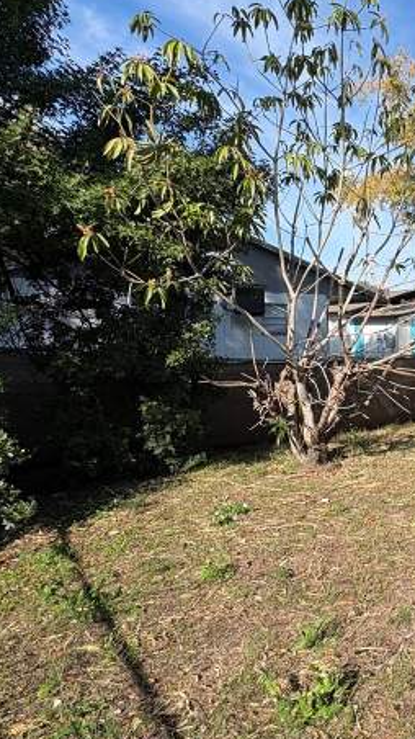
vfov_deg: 69.8
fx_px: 529
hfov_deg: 36.1
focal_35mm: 27
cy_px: 389
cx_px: 462
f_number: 2.2
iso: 50
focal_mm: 2.22
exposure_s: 1/1346
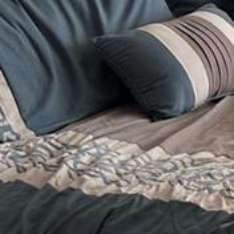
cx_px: 544
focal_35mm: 157
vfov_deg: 11.0
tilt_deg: -4.5
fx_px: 1201
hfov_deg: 9.9
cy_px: -32
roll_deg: +0.9
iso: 125
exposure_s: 1/120
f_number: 1.5
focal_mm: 5.7
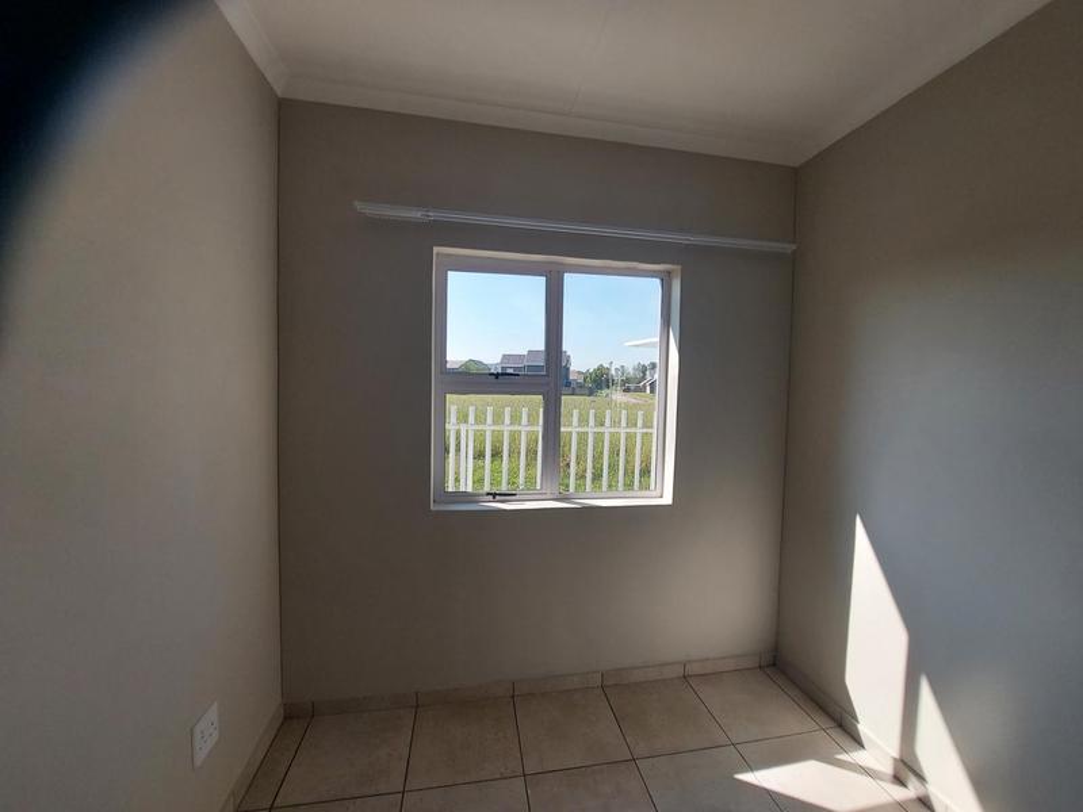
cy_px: 406
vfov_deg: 89.9
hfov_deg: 106.2
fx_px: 407
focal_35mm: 13
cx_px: 542
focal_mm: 1.74
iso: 40
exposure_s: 1/473
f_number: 2.2
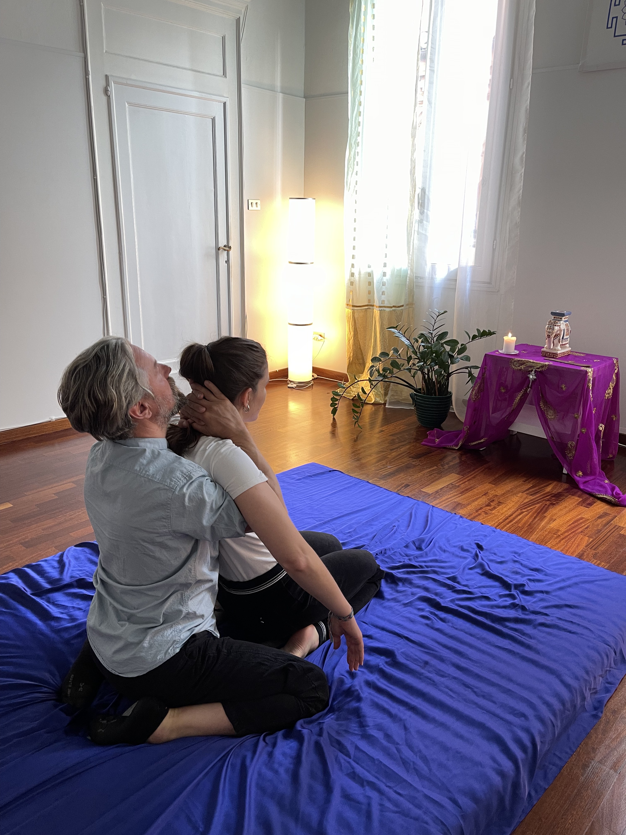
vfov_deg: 69.4
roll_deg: -1.2
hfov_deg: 54.9
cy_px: 418
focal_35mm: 25
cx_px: 313
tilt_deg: -16.0
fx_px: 603
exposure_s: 1/50
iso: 64
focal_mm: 5.1
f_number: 1.6
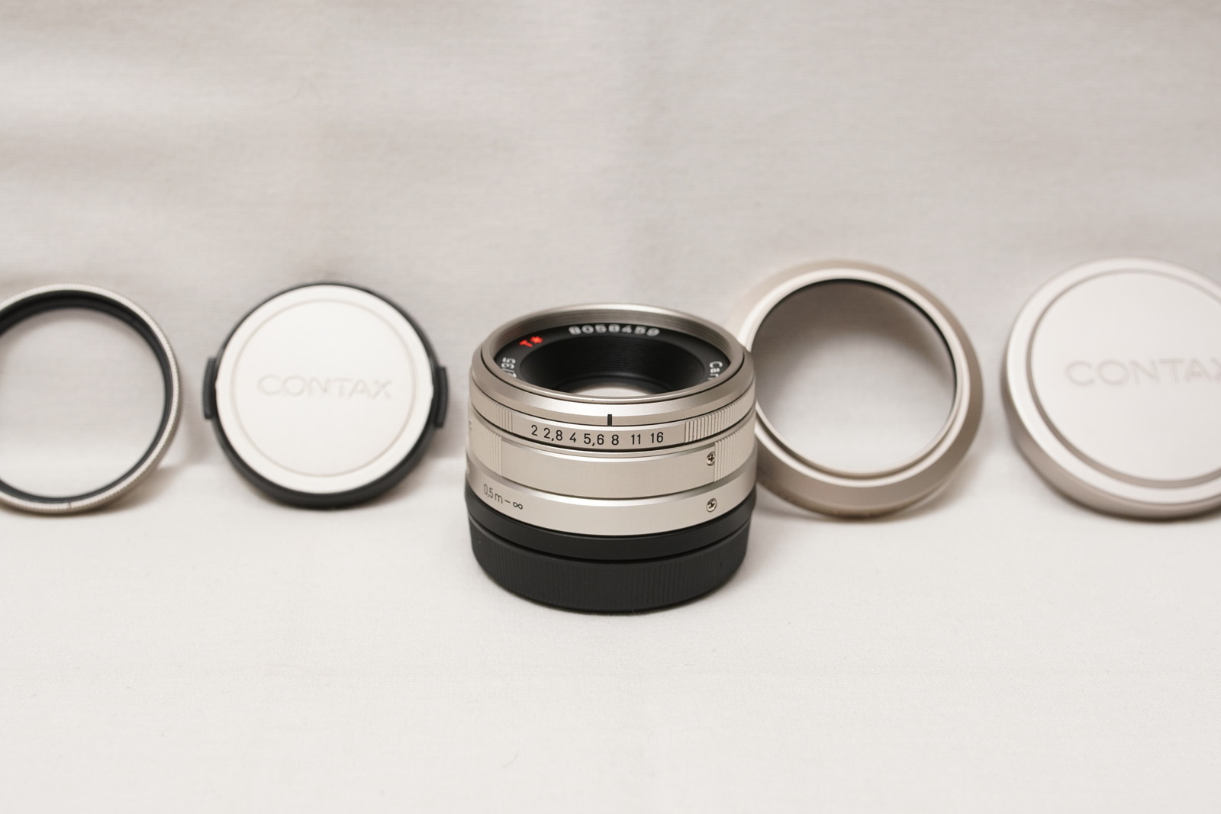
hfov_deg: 37.8
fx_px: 1781
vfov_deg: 25.8
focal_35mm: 52
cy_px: 407
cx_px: 610
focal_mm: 35
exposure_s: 1/60
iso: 640
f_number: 5.6
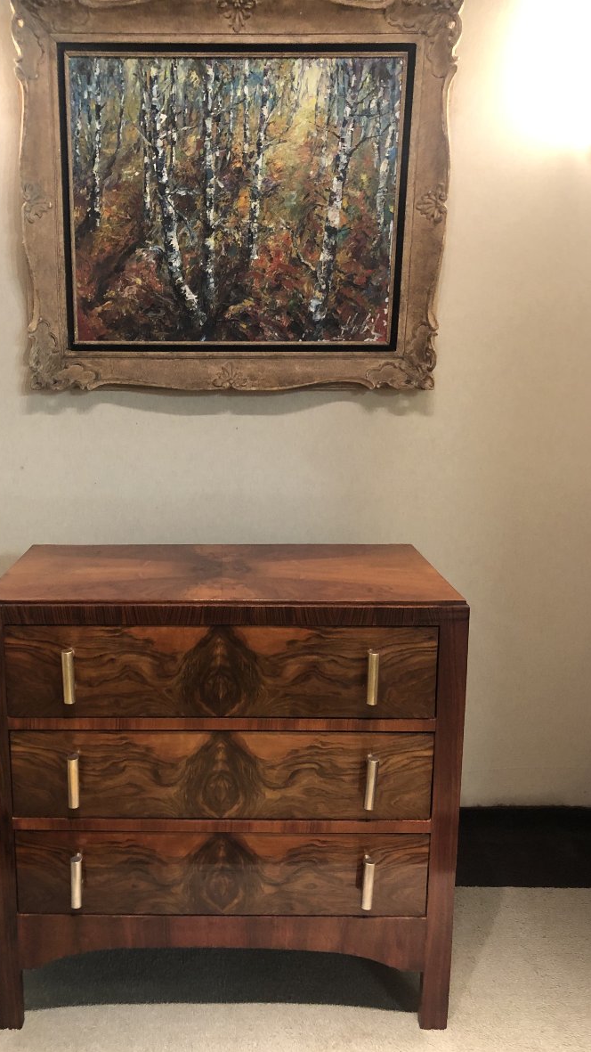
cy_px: 534
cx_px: 216
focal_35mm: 31
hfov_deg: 37.5
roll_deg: +0.2
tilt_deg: -11.3
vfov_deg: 62.6
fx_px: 864
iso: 100
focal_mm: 3.99
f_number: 1.8
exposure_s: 1/17
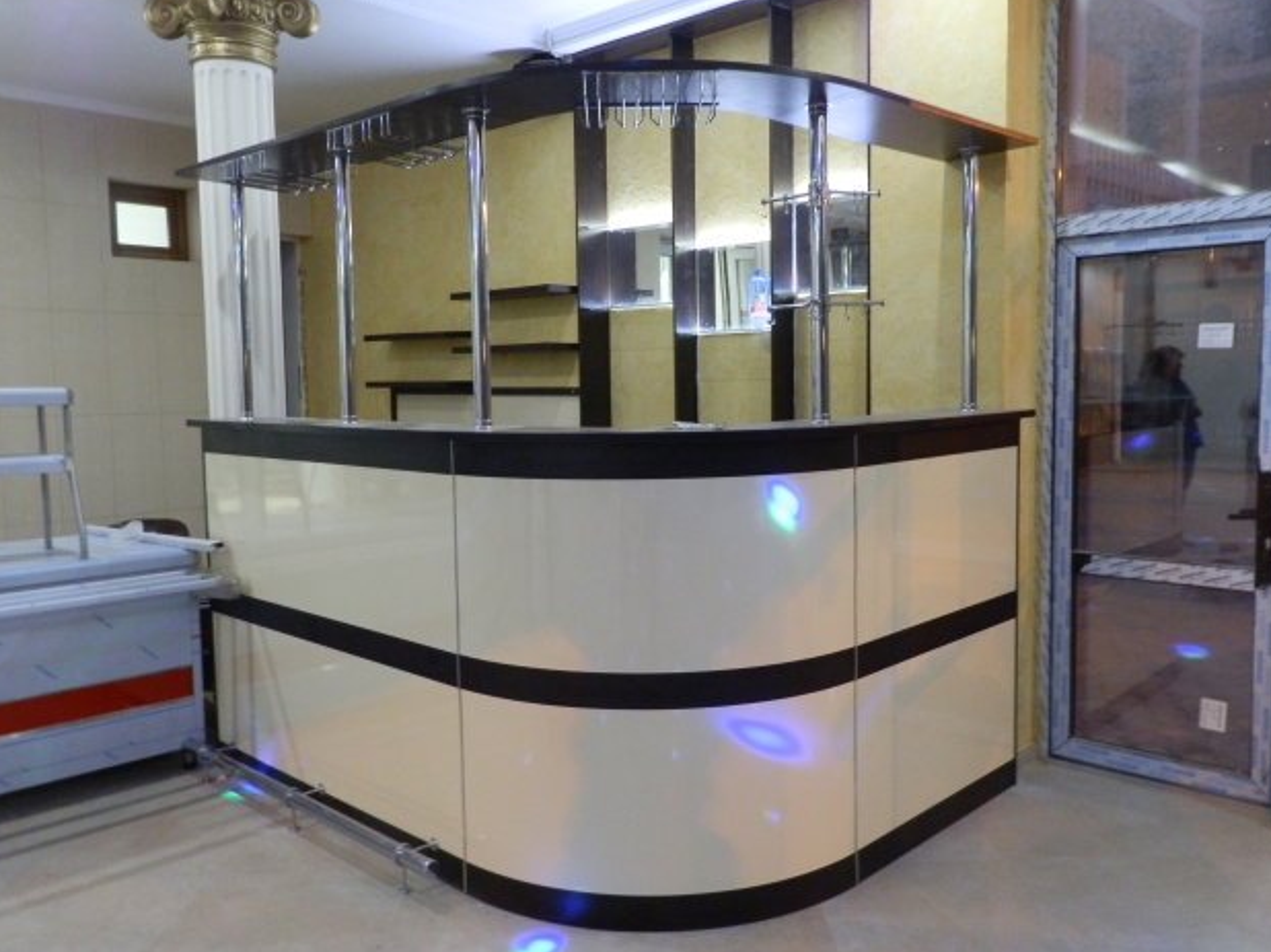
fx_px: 1064
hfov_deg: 61.7
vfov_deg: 48.2
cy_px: 465
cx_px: 640
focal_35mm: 29
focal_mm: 5
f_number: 3.3
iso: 320
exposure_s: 1/8
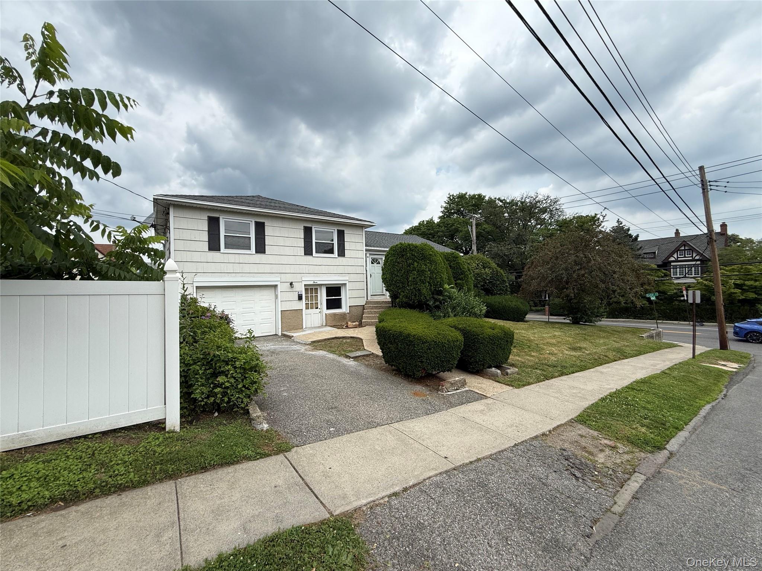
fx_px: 308
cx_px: 381
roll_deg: +1.1
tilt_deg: +0.5
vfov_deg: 85.7
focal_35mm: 14
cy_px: 286
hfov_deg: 102.1
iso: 50
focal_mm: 2.22
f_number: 2.2
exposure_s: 1/1572
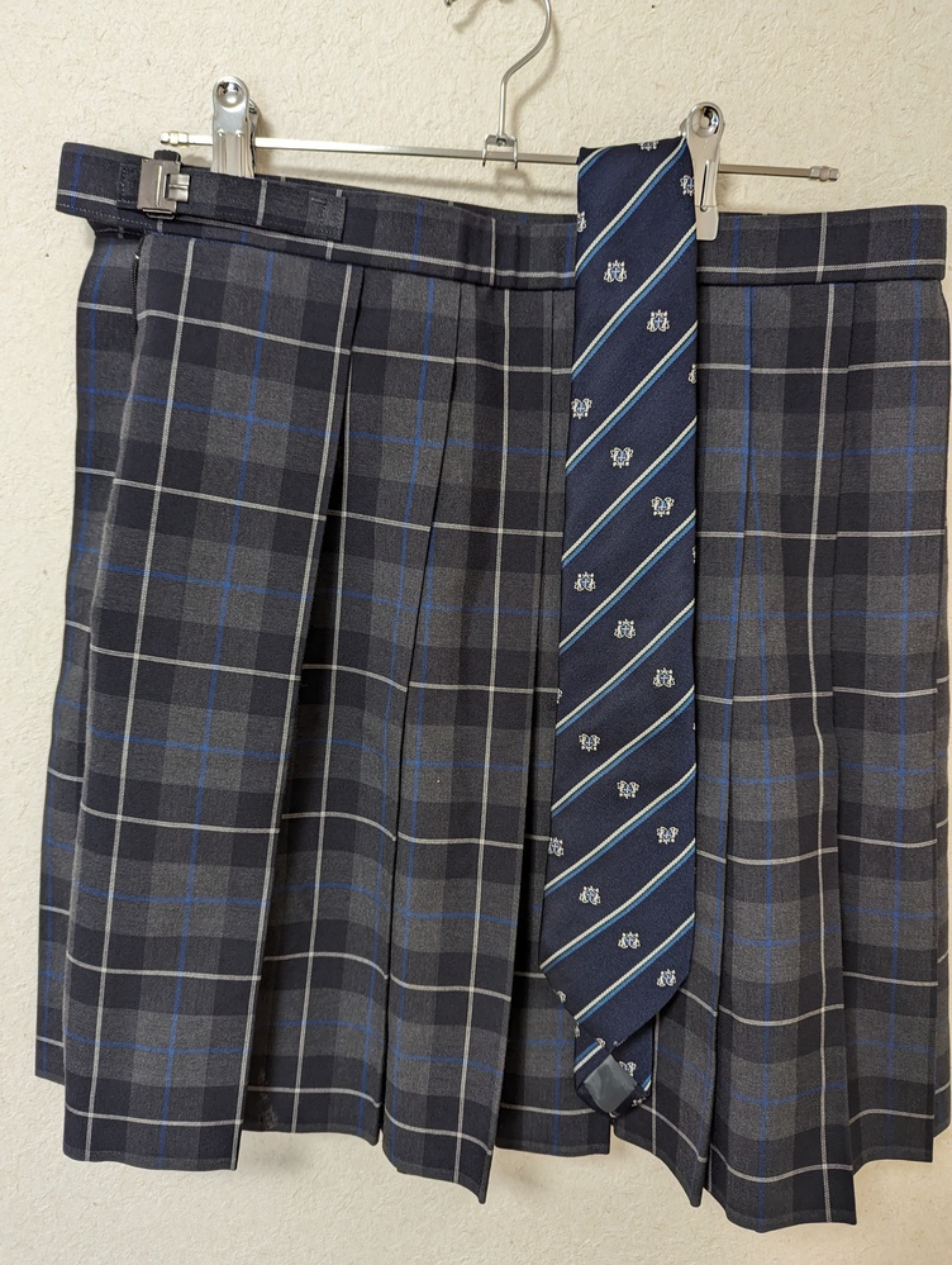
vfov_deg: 71.5
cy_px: 632
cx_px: 476
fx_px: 878
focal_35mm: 24
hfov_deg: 56.9
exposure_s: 1/120
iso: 442
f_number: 1.85
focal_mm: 6.81
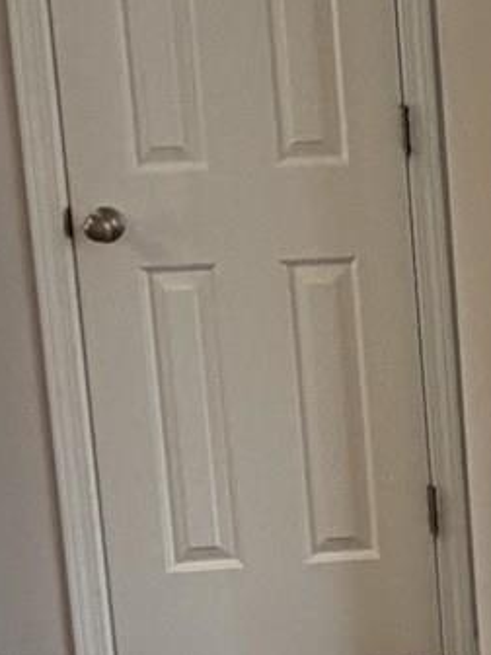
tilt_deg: -8.5
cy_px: 199
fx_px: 1816
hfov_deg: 13.2
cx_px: 988
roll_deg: +0.5
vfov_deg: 20.3
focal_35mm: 96
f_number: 2.2
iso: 200
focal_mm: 2.22
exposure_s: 1/60
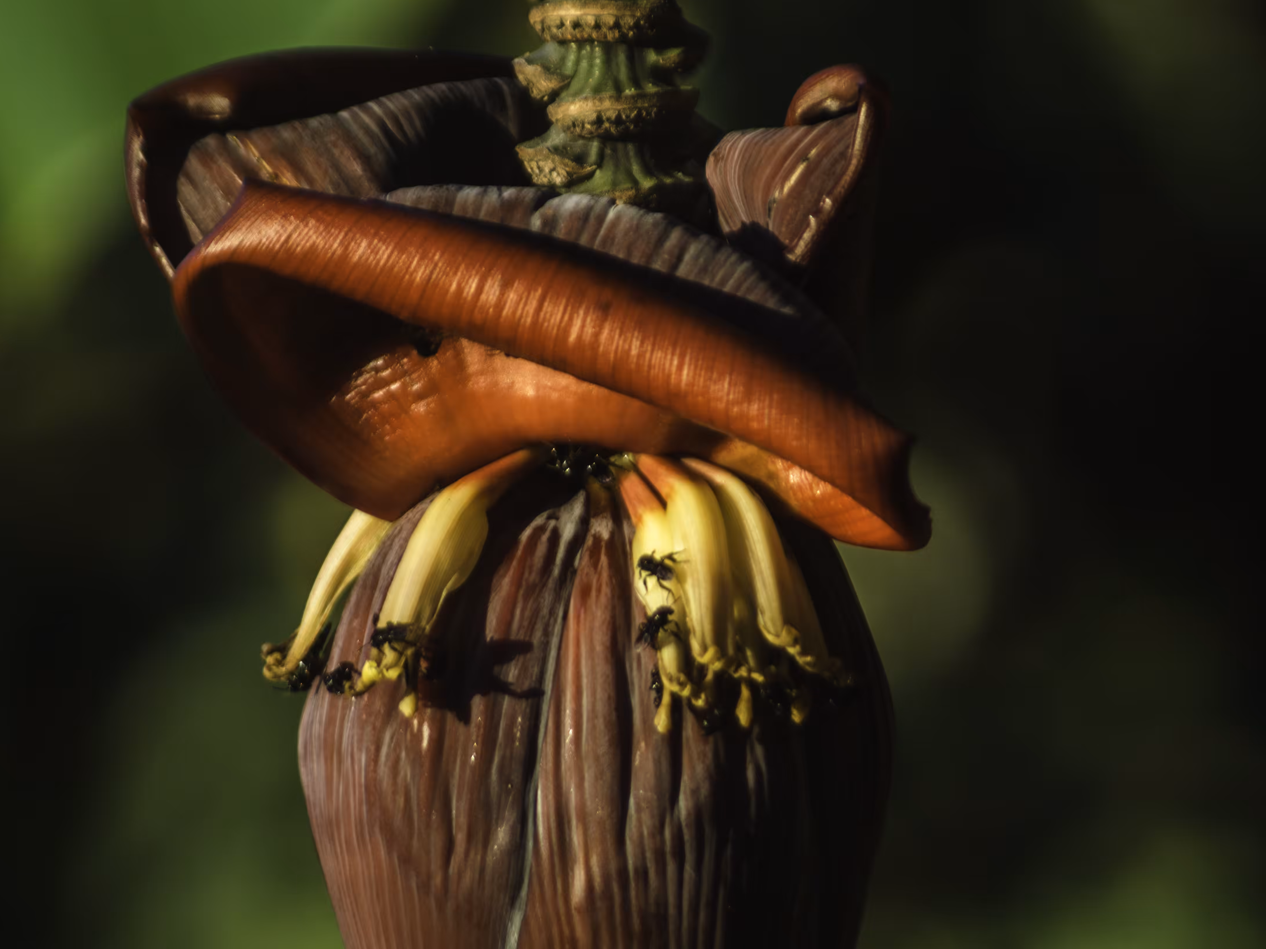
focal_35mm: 490
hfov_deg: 4.0
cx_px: 605
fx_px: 17920
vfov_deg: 3.0
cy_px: 474
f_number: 5.6
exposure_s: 1/250
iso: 100
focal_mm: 300
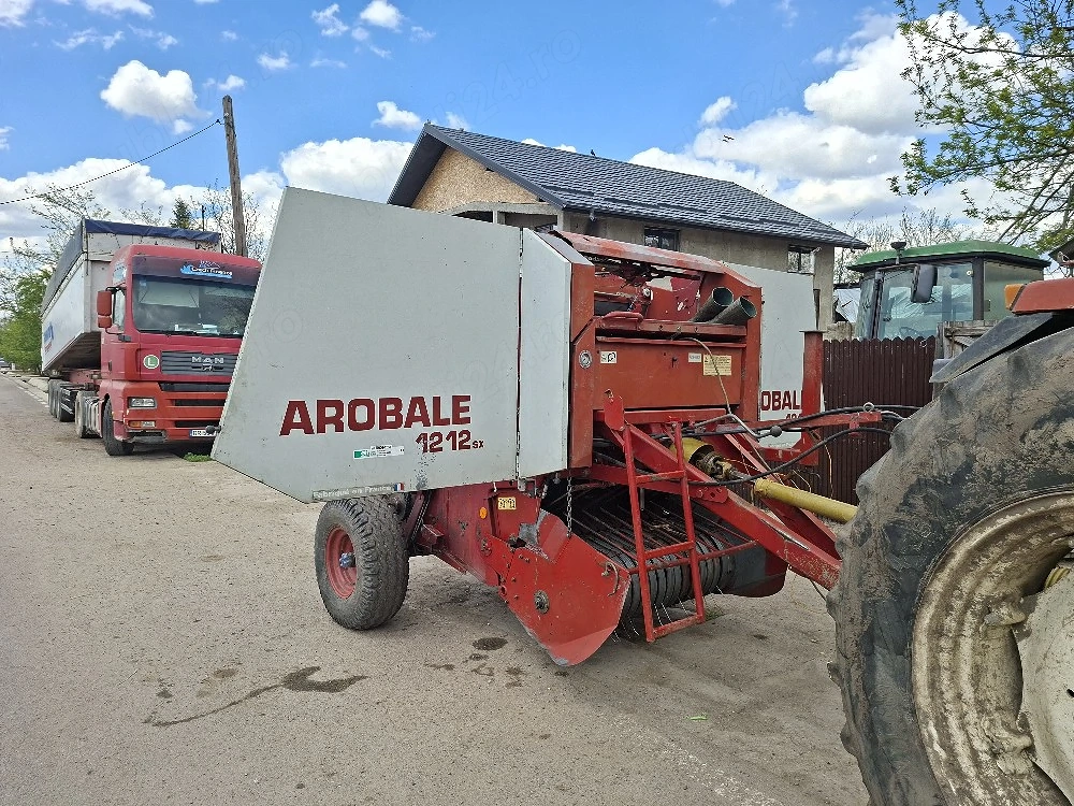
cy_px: 403
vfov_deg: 58.9
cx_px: 537
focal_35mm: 23
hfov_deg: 73.9
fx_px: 714
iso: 50
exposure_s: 1/1667
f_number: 1.8
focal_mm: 5.54
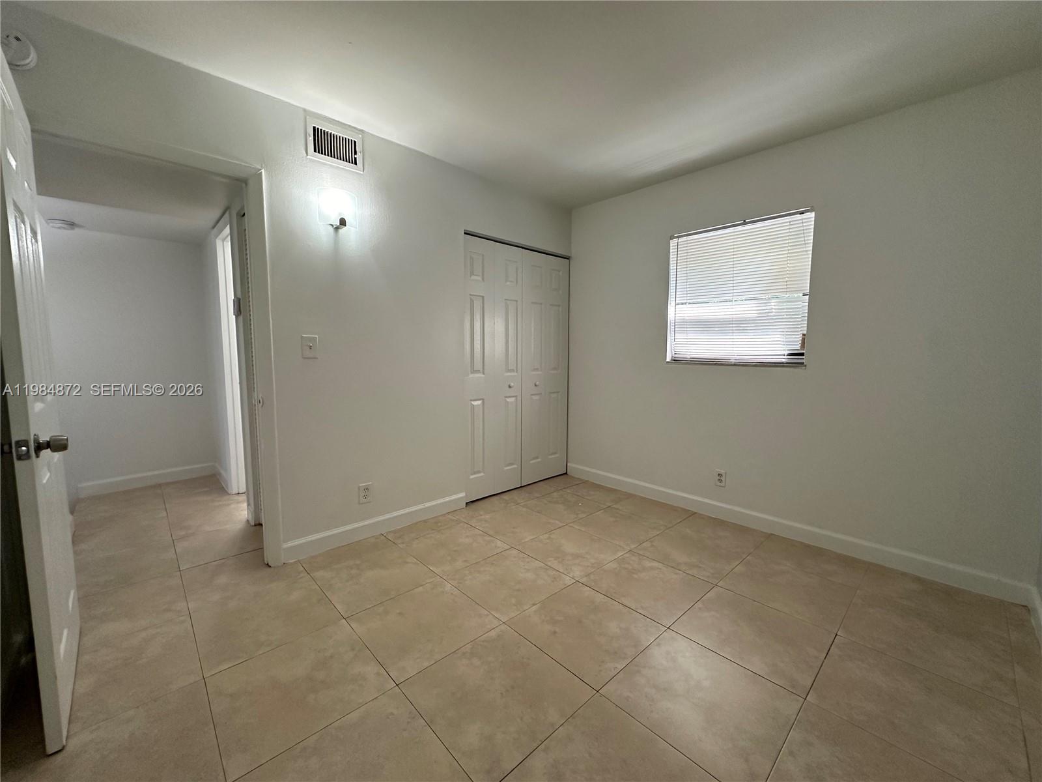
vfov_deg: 85.7
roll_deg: +0.0
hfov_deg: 102.1
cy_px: 391
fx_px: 421
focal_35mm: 14
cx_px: 521
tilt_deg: -5.2
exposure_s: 1/120
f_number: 2.2
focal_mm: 2.22
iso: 200
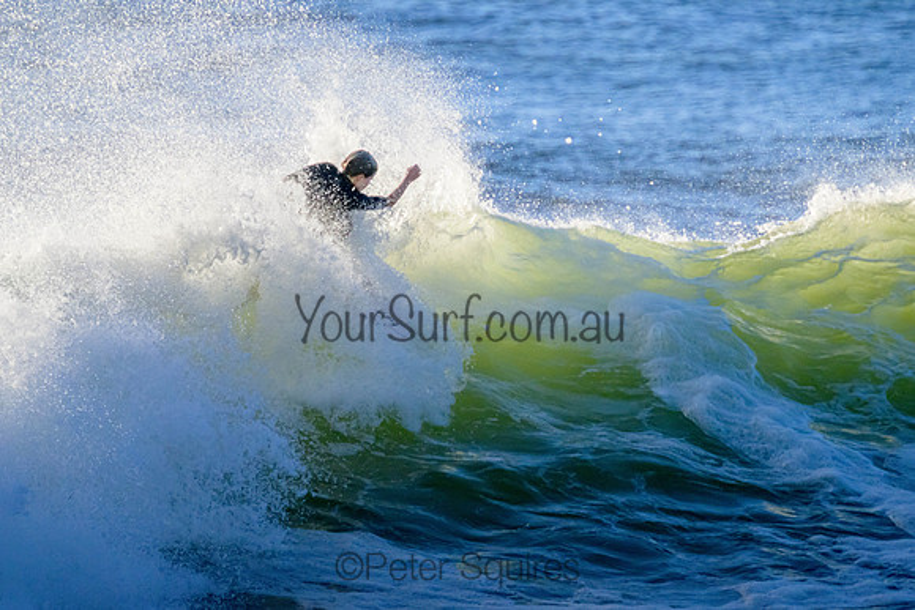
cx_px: 486
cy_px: 212
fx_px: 27913
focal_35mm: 1098
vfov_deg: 1.3
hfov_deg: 1.9
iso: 1400
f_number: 11
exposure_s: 1/2000
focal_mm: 800
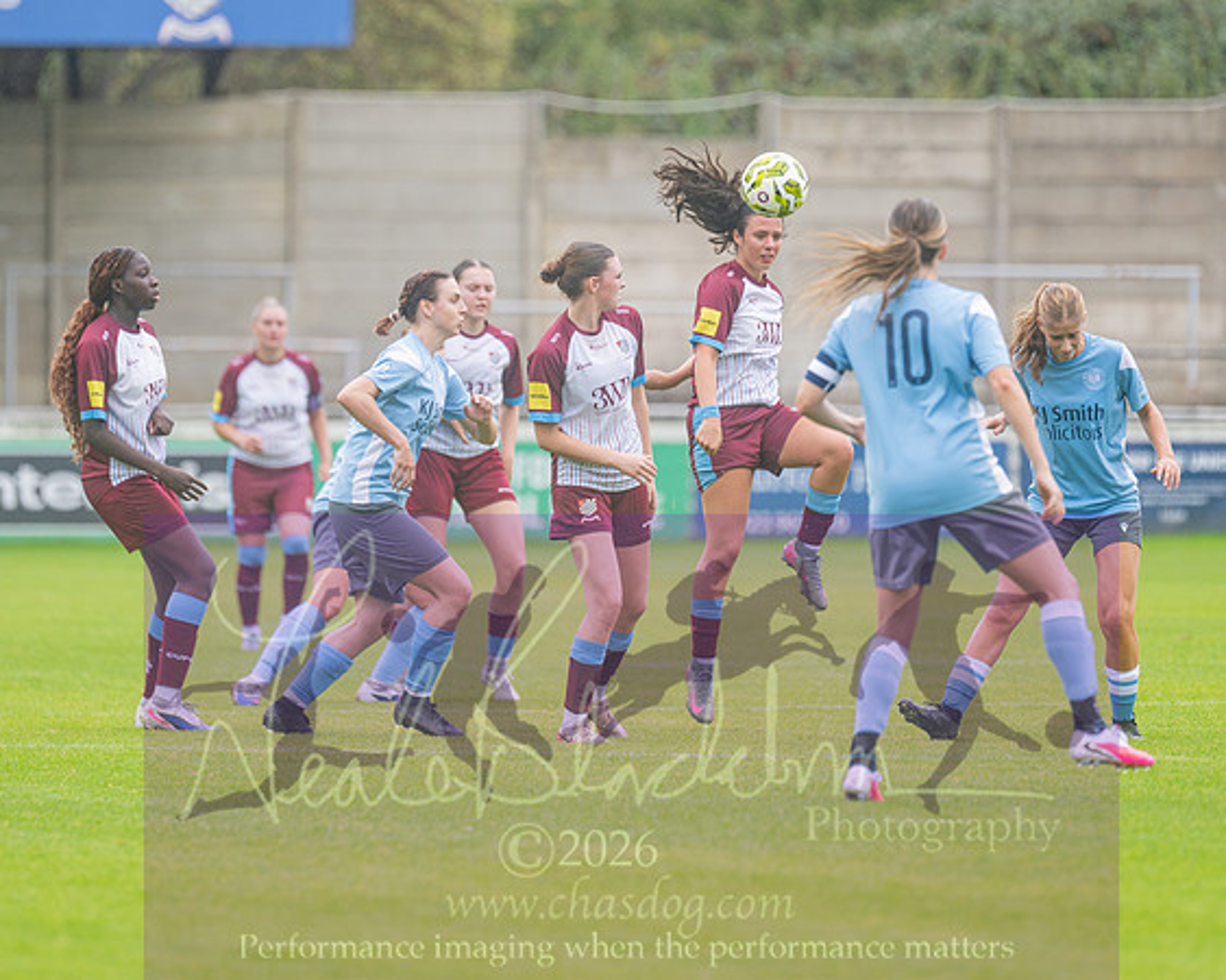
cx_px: 586
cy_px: 372
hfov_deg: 4.3
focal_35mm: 452
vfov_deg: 3.4
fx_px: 16380
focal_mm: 300
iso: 560
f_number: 2.8
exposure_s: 1/1600
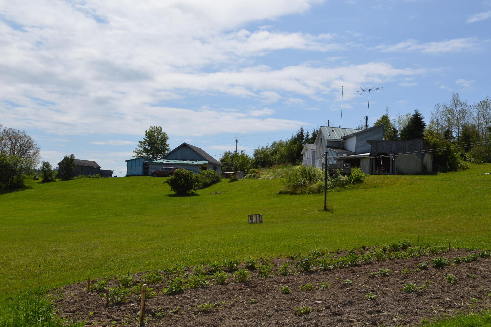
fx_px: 491
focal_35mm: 36
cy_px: 164
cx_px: 246
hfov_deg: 53.2
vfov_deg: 36.8
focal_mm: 24
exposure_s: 1/200
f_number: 11
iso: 100
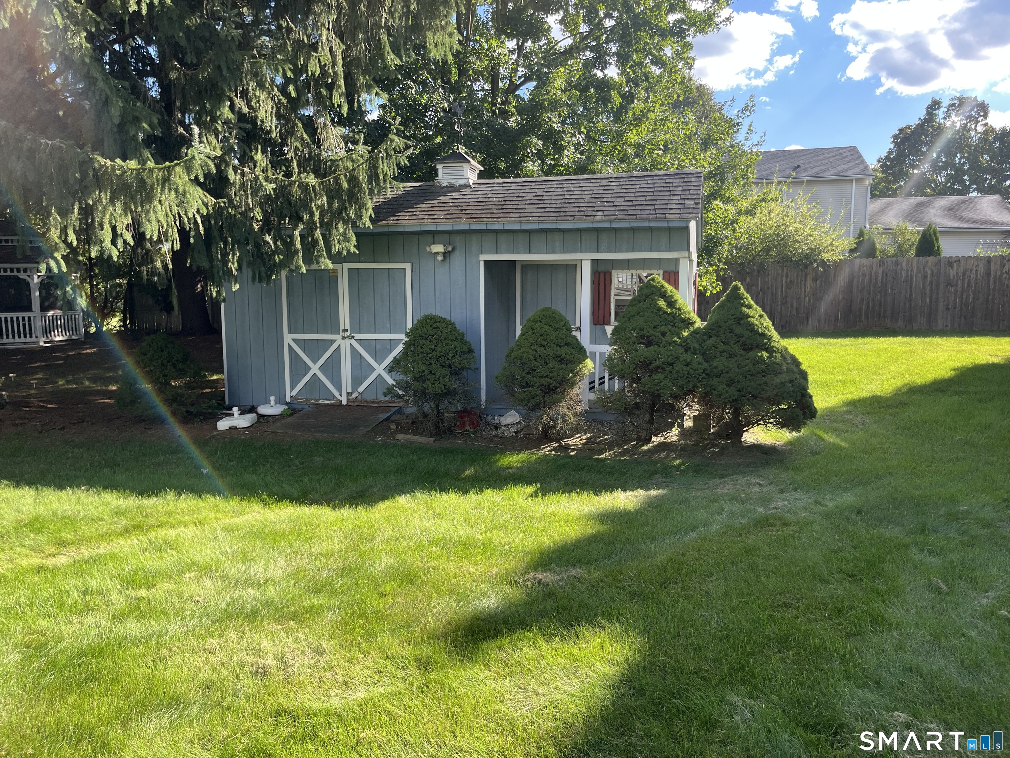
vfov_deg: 53.1
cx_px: 505
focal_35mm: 26
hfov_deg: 67.3
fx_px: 759
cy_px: 379
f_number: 1.6
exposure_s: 1/688
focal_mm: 5.1
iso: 50
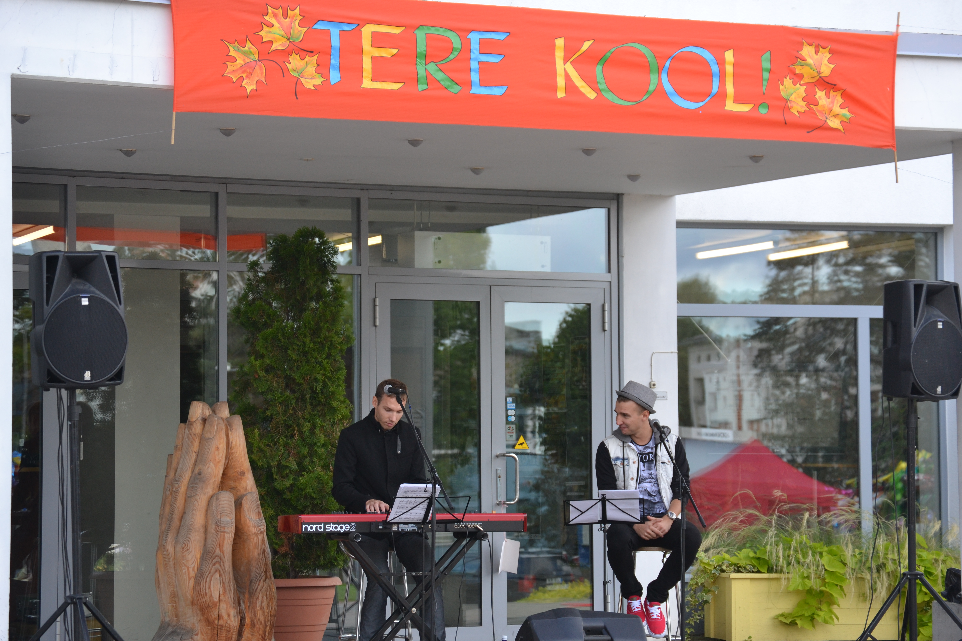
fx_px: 3126
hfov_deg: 17.5
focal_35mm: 117
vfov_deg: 11.7
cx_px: 481
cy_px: 320
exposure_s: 1/320
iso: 400
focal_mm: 78
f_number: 4.5
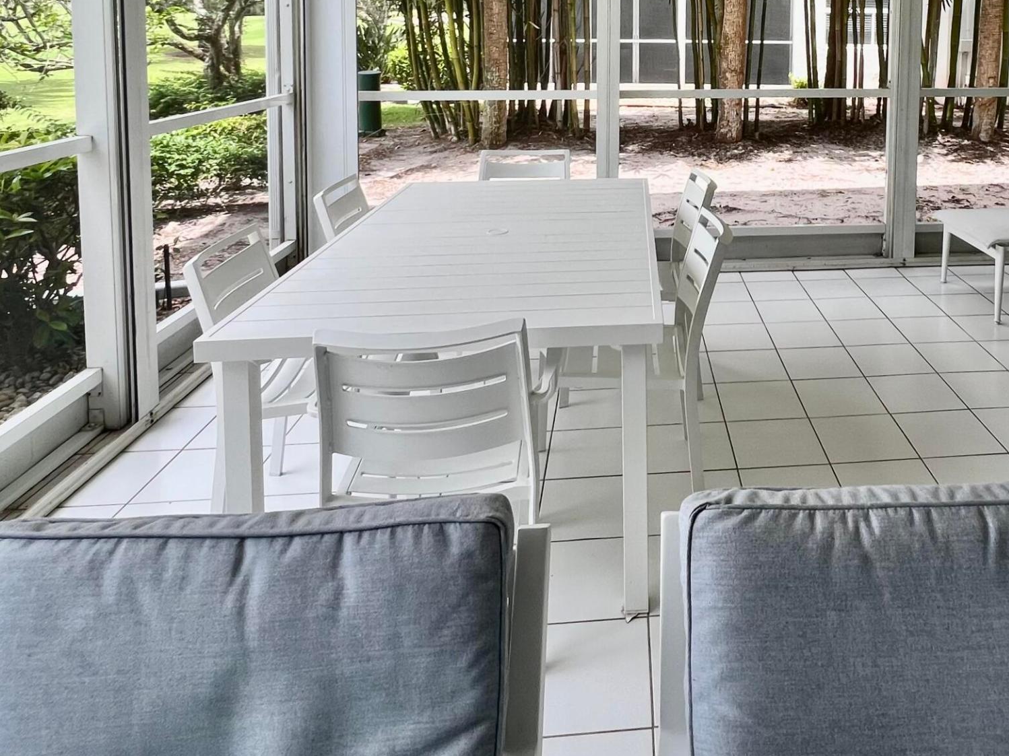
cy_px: 73
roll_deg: +0.5
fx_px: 729
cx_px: 711
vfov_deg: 48.9
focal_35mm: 25
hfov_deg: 66.5
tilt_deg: -4.5
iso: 32
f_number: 1.8
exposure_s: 1/320
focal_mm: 1.57
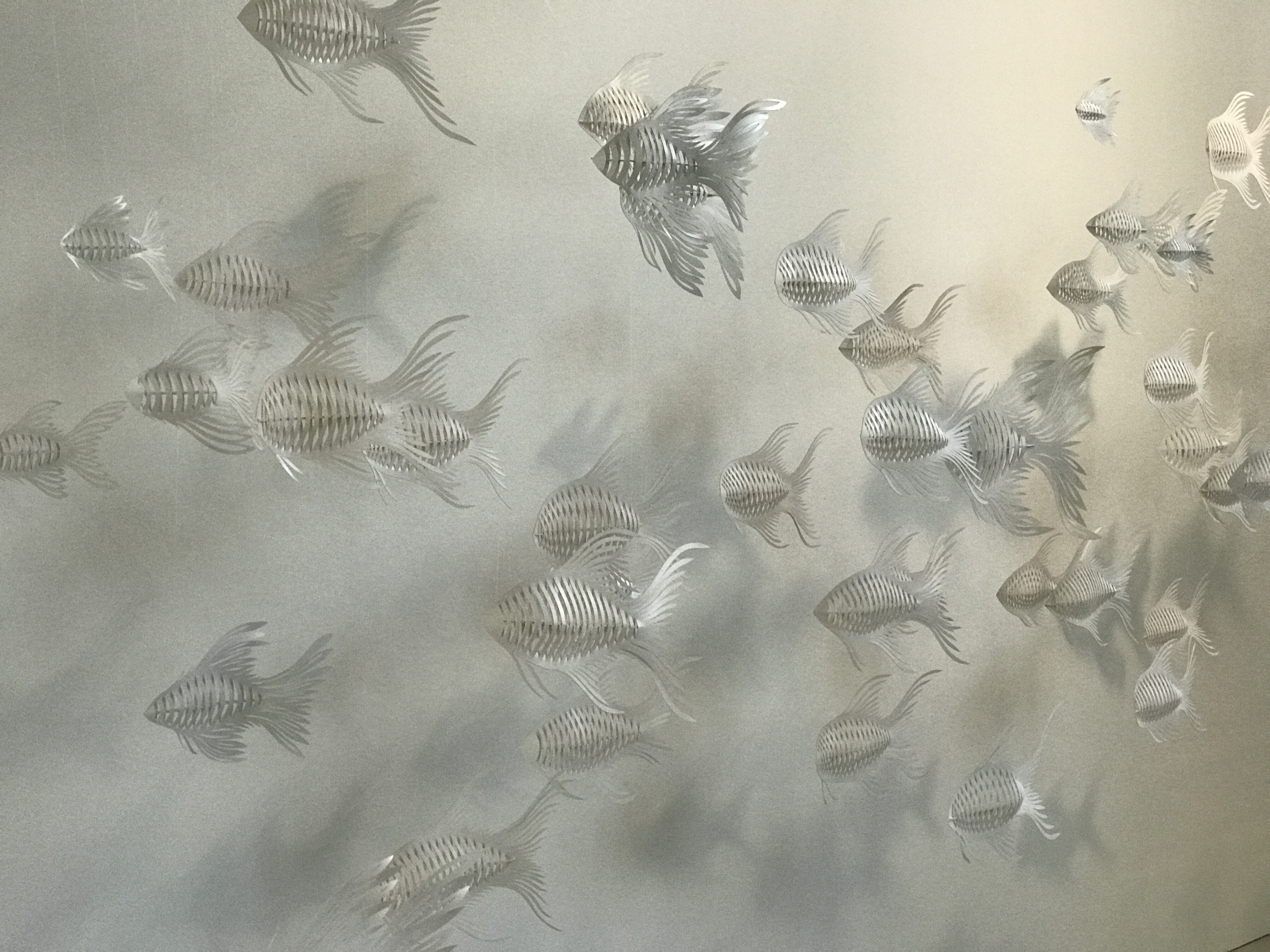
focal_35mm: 57
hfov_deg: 33.8
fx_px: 2091
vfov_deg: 25.7
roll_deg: +1.6
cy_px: 476
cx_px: 635
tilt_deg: -3.2
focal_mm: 6.6
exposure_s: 1/50
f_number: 2.8
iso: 100
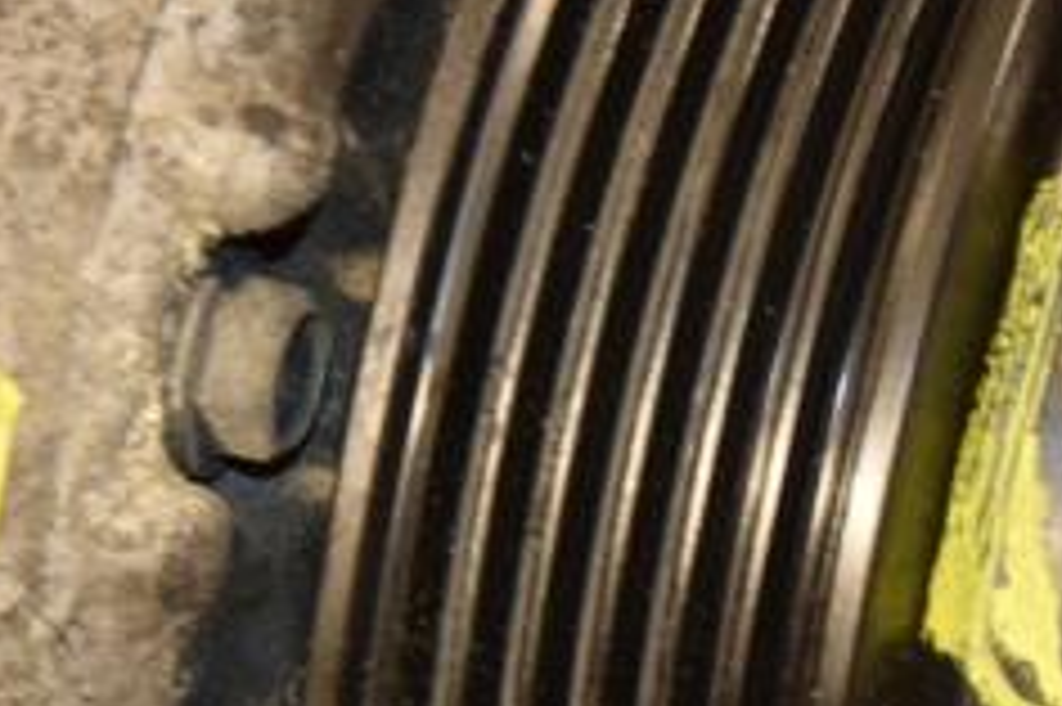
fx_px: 11799
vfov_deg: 3.4
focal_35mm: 400
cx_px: 1152
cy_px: 553
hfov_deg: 5.1
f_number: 9
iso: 800
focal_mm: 105
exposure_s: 1/50
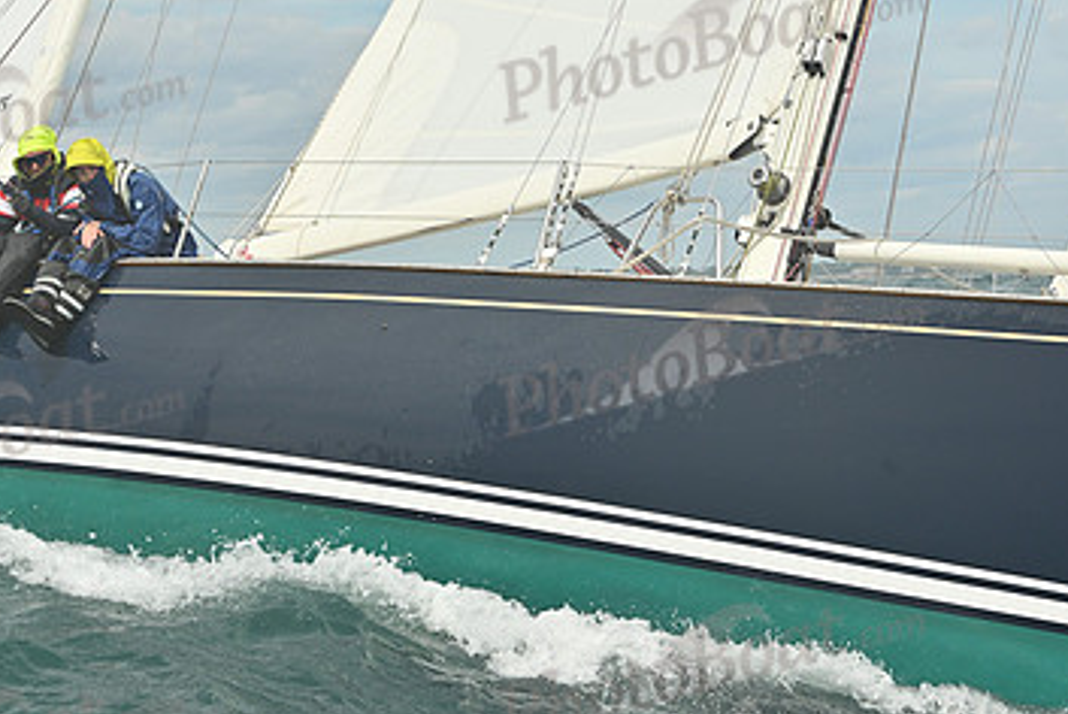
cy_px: 244
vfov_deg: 11.9
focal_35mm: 115
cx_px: 345
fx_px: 3414
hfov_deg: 17.7
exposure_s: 1/1250
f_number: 10
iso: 320
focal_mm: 70
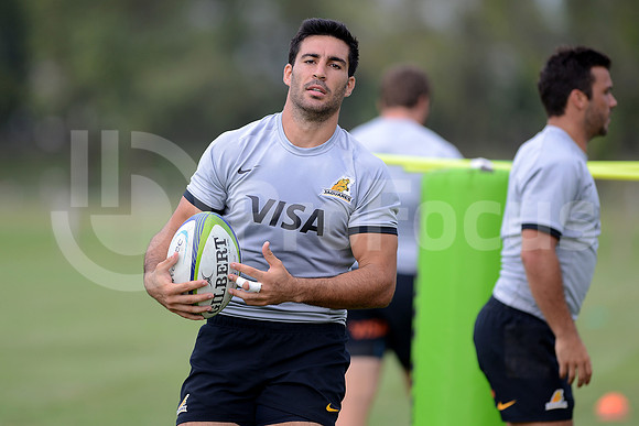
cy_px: 213
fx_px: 5326
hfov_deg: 6.9
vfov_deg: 4.6
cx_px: 320
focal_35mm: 300
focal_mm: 300
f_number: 2.8
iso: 200
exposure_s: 1/800
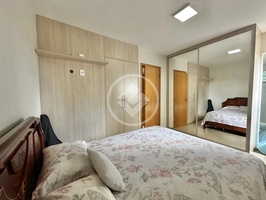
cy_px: 100
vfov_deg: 85.7
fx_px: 108
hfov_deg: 102.1
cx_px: 133
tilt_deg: -2.8
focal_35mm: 14
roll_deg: +0.8
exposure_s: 1/60
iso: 320
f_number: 2.2
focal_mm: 2.22
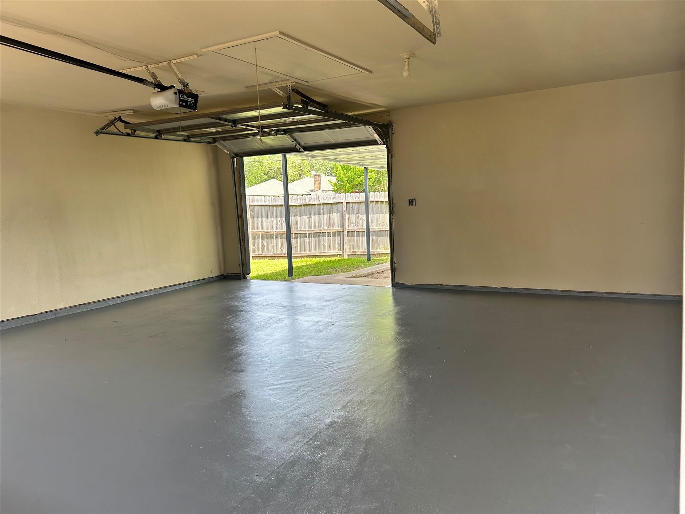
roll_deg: +1.3
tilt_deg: -6.0
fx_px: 515
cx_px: 342
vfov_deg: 53.1
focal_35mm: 26
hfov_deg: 67.3
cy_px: 257
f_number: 1.5
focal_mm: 5.7
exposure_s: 1/200
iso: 40
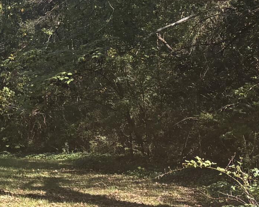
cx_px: -98
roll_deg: -1.3
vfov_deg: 13.8
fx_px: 843
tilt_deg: +6.9
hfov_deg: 16.3
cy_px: -1
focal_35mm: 110
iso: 50
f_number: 1.6
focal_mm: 5.96
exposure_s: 1/535
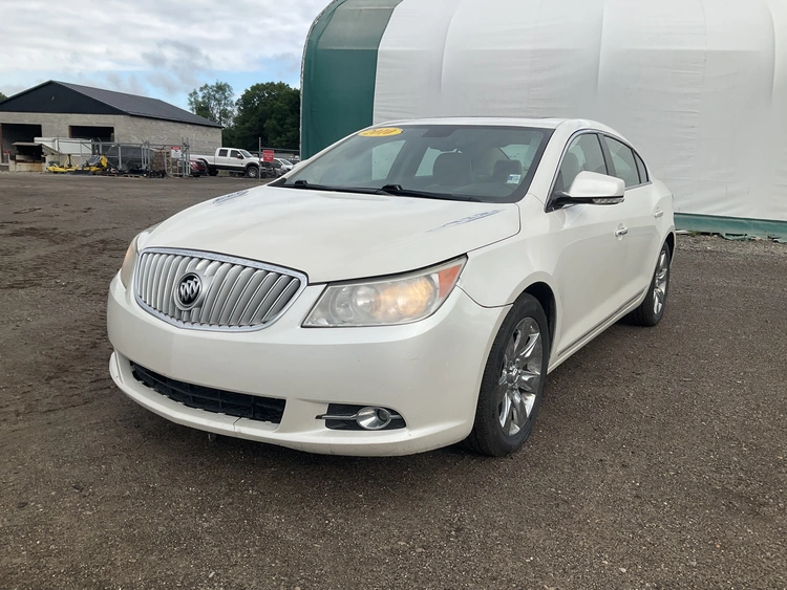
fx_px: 660
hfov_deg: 61.6
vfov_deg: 48.3
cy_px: 295
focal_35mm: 29
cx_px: 394
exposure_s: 1/1279
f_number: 1.8
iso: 25
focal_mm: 3
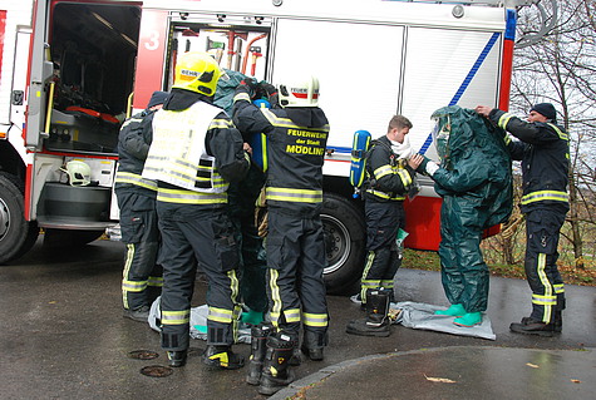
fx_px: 548
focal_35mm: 33
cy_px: 200
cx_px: 298
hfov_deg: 57.1
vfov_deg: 40.2
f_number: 8
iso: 800
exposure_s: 1/250
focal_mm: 22
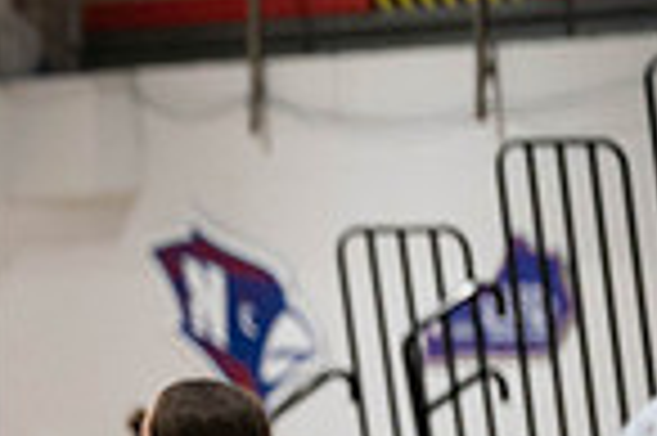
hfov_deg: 3.7
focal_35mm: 548
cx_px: -612
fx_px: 9990
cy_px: 470
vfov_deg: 2.5
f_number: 2.8
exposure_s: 1/1000
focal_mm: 138
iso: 4000
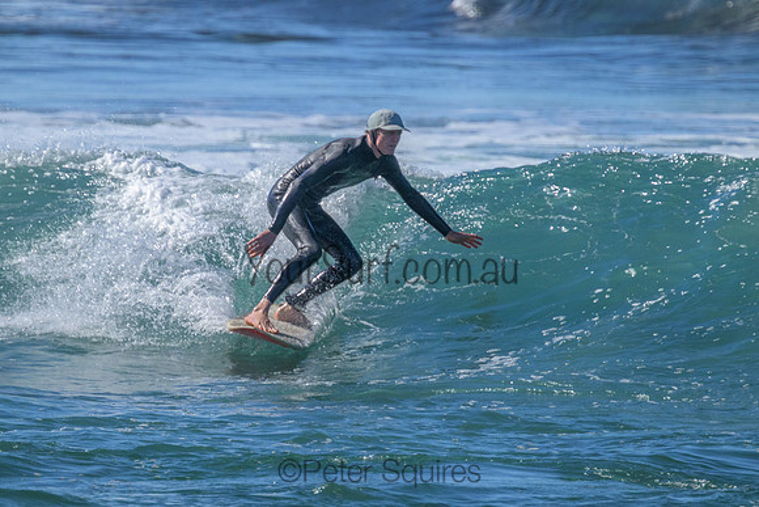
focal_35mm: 800
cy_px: 254
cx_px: 380
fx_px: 16870
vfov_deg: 1.7
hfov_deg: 2.6
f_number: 11
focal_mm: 800
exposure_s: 1/2000
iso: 2800
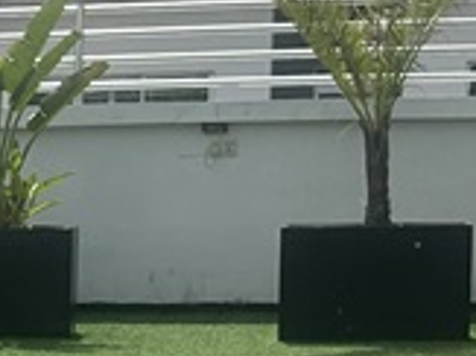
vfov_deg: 8.3
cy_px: 464
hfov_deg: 10.2
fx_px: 2432
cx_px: -531
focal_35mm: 177
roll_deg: +1.2
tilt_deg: -6.5
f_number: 1.78
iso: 80
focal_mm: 6.86
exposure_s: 1/6211
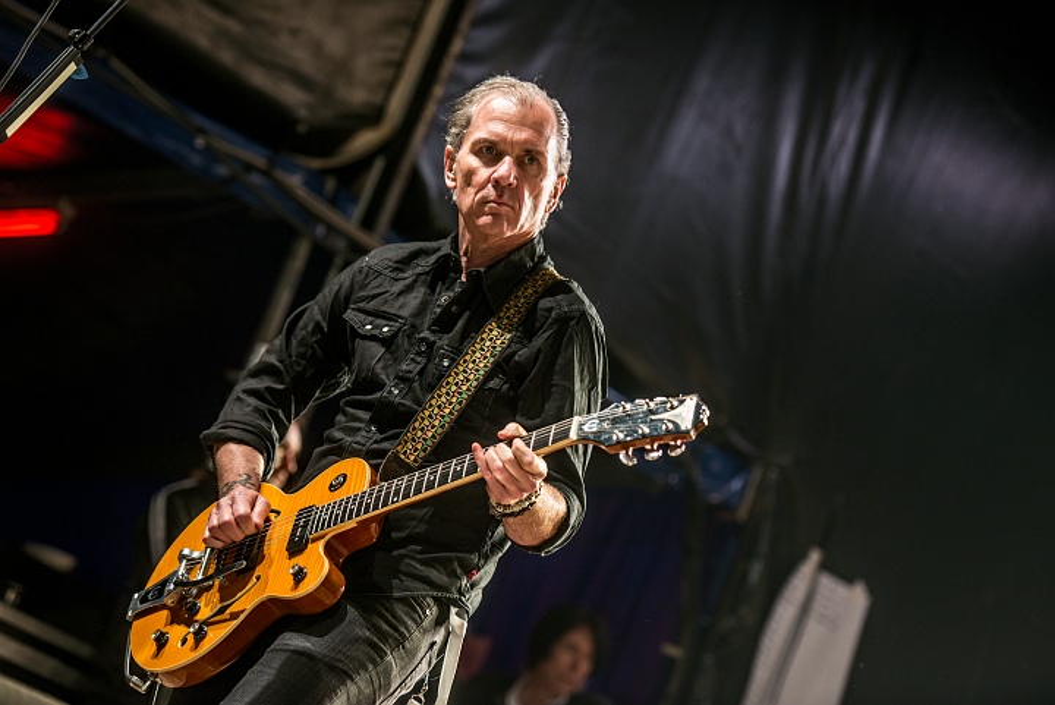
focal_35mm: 116
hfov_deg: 17.6
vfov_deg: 11.8
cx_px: 528
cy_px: 352
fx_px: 3401
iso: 200
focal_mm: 116
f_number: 3.2
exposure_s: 1/100
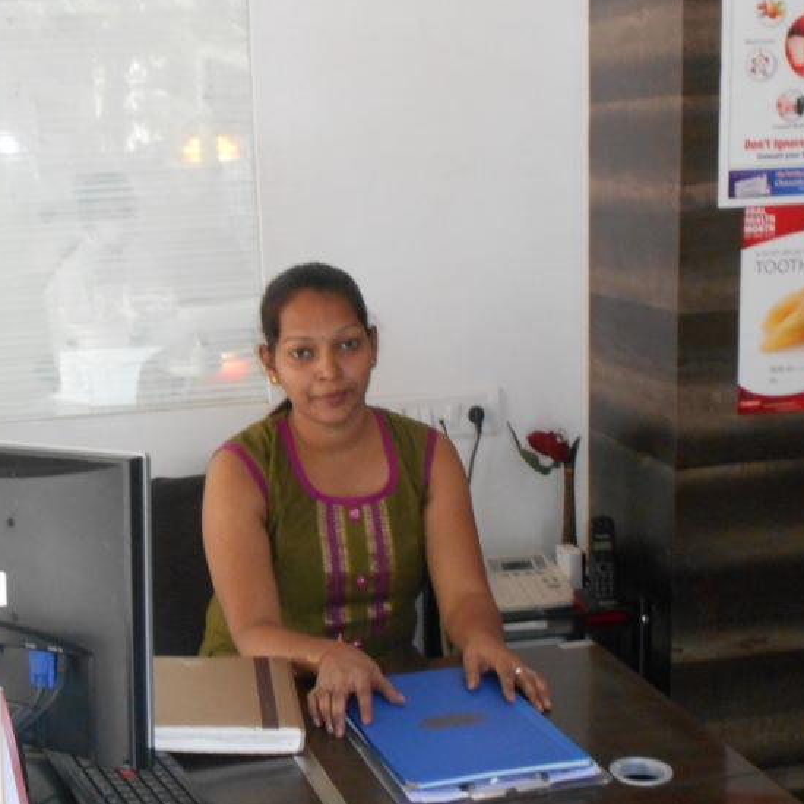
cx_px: 287
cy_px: 485
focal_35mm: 56
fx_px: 1472
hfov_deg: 30.4
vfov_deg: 30.5
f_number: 3.6
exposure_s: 1/30
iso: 400
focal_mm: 5.8
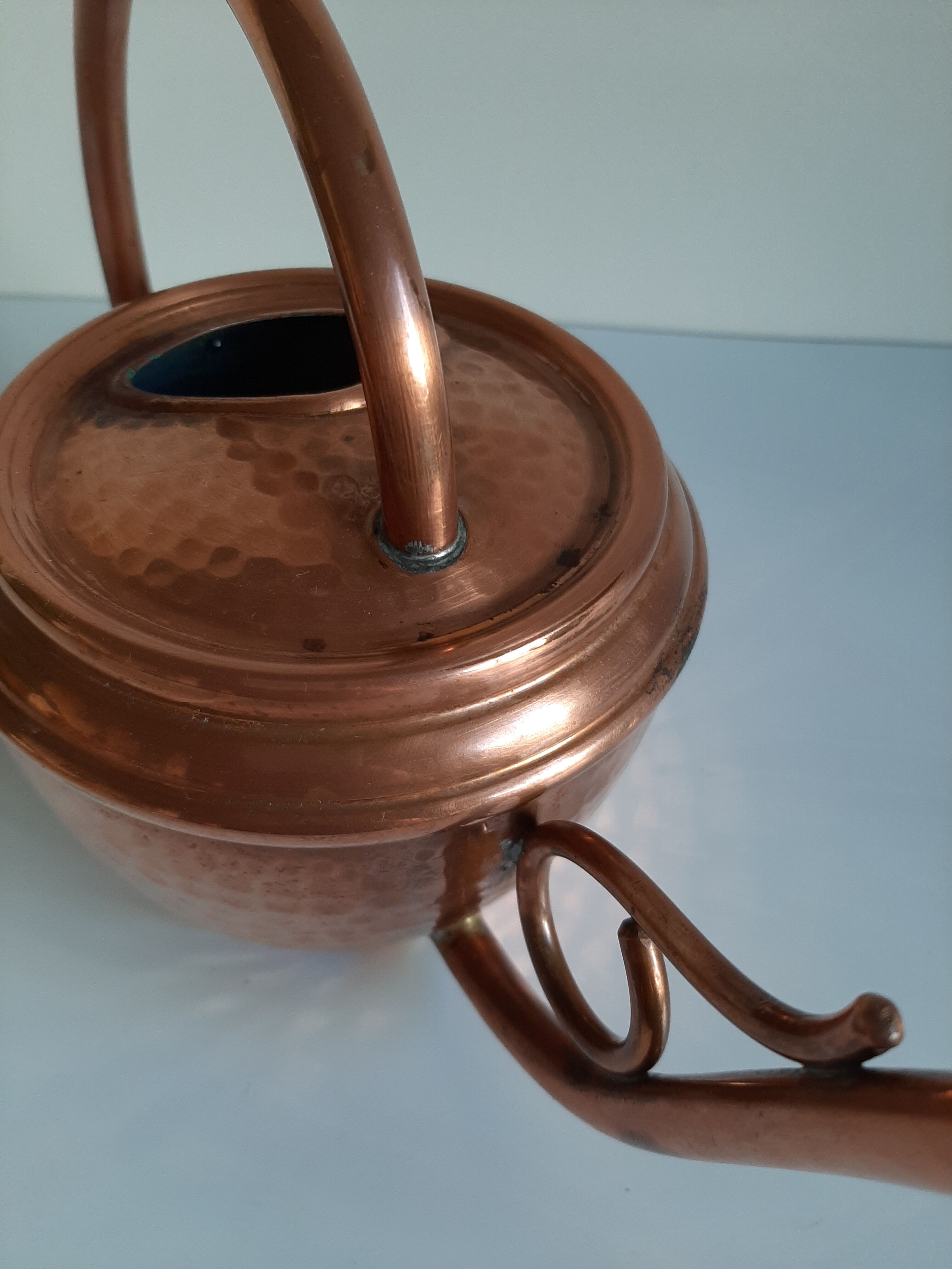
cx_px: 476
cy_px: 634
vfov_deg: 67.3
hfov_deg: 53.1
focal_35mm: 26
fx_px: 953
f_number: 1.7
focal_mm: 3.93
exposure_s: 1/60
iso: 64
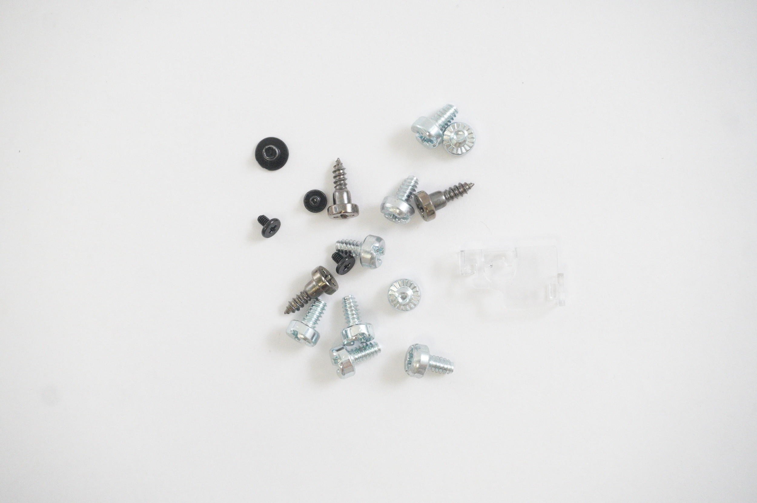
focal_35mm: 46
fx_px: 977
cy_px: 252
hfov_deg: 42.4
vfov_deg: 28.9
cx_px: 378
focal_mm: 31
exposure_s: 1/200
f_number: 5.6
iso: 5000
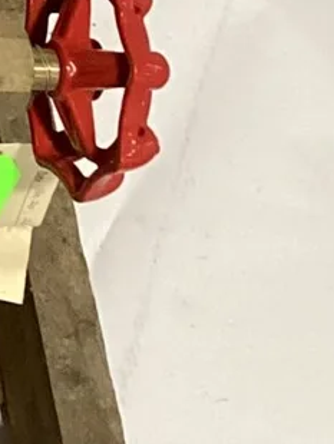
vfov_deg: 9.4
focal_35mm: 200
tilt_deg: -52.5
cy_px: -341
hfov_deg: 6.6
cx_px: -731
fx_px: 2569
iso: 320
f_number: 2.4
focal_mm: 3.3
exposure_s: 1/60
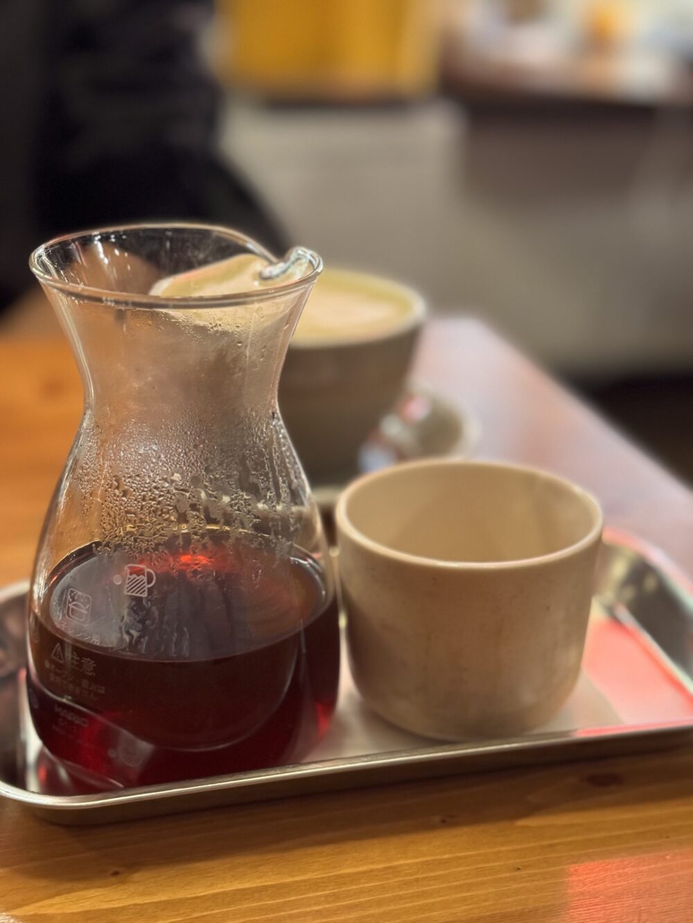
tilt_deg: -22.2
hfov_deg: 30.3
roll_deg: -1.7
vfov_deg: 39.7
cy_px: 462
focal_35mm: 48
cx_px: 346
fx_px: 1281
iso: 500
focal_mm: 6.76
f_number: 1.78
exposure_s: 1/33
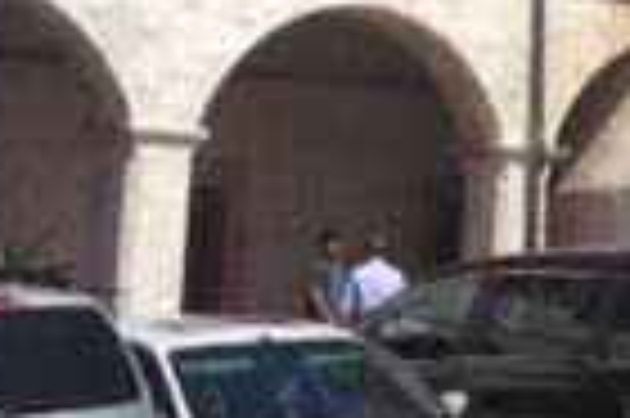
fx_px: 2919
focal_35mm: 167
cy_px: -256
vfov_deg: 8.0
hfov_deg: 11.7
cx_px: 1012
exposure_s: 1/3460
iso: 50
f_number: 2.4
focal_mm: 4.28
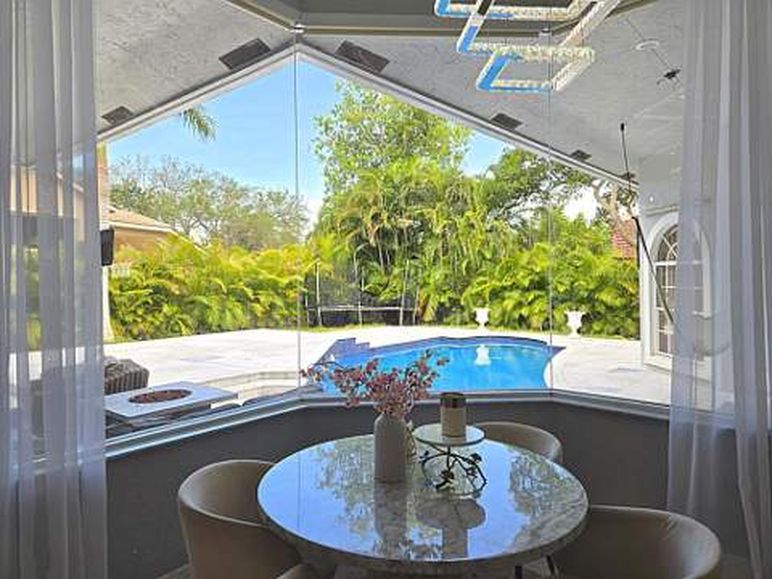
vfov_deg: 58.9
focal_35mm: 23
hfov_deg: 73.9
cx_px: 386
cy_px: 290
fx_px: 513
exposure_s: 1/450
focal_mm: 5.4
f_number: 1.8
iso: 25
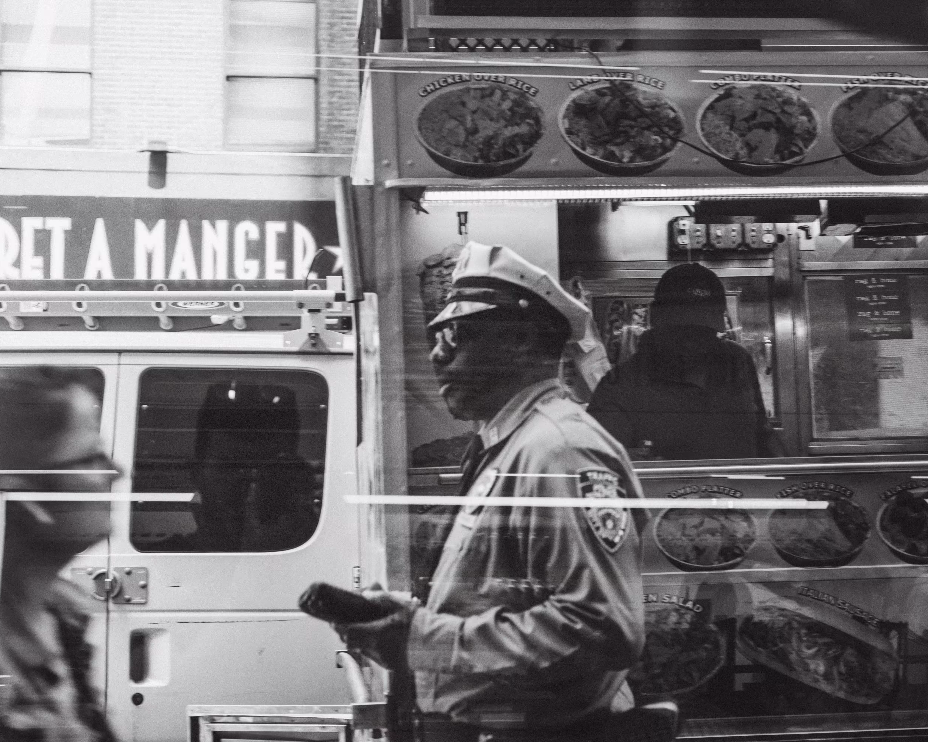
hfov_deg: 31.4
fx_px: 1648
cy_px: 371
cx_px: 496
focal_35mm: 60
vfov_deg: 25.4
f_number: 4
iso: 100
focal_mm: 53
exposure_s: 1/100
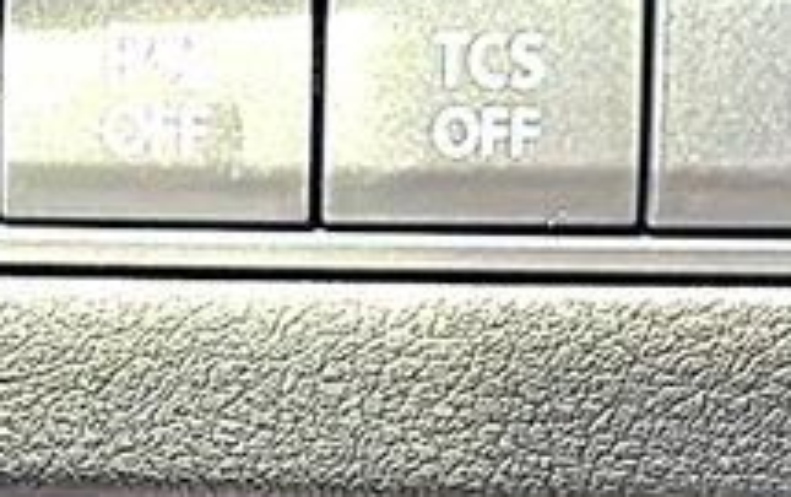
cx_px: 210
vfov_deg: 8.1
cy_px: 274
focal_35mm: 162
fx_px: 3497
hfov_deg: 12.9
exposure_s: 1/41
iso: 64
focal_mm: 6.86
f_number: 1.78
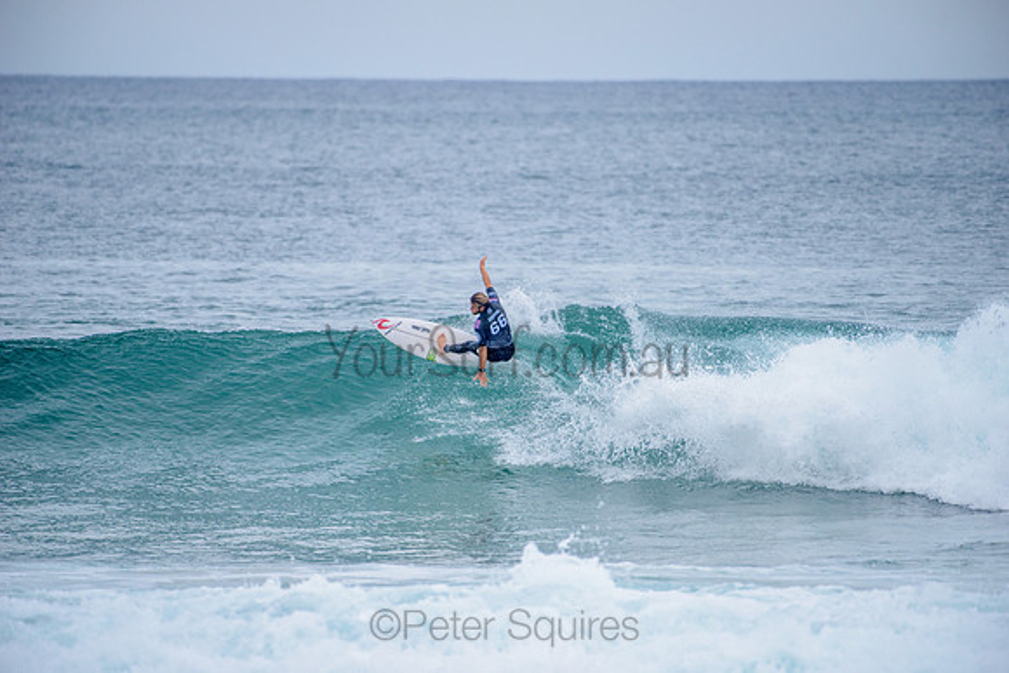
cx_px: 504
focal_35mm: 500
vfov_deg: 2.8
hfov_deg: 4.1
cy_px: 336
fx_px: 14017
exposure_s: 1/2000
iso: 280
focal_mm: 500
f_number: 5.6
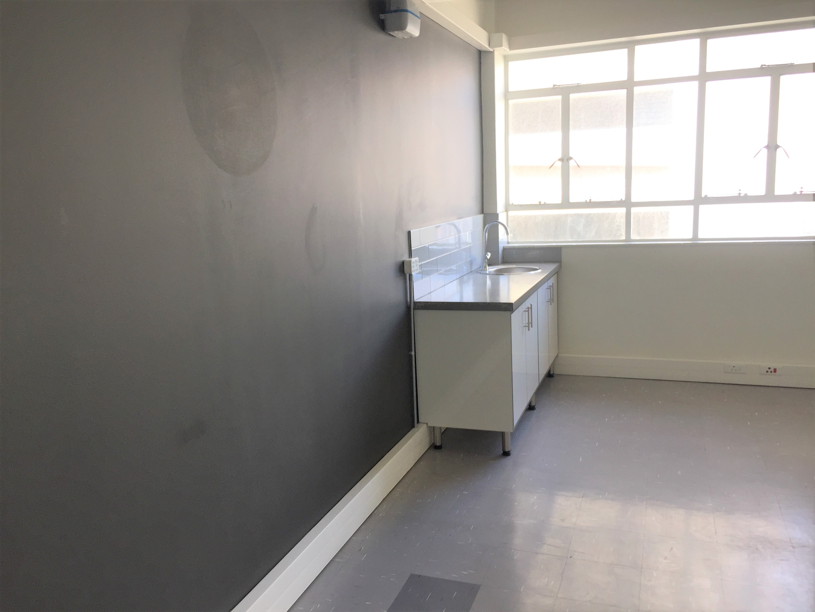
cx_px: 408
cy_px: 306
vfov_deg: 48.2
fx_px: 683
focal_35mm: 29
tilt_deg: -6.7
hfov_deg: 61.7
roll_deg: +3.1
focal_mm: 4.15
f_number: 2.2
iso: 50
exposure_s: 1/100
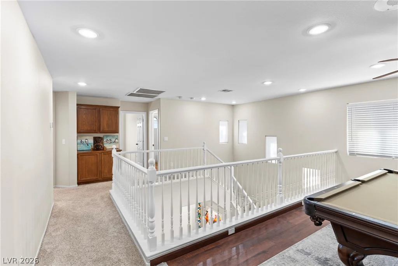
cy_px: 133
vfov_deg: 70.5
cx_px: 199
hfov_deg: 93.3
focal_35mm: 17
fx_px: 188
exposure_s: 1/2.5
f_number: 8
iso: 400
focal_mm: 17
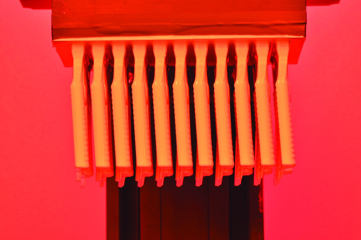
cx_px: 180
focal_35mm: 174
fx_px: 1743
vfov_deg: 7.9
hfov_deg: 11.8
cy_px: 120
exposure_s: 5
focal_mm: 116
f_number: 16
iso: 100
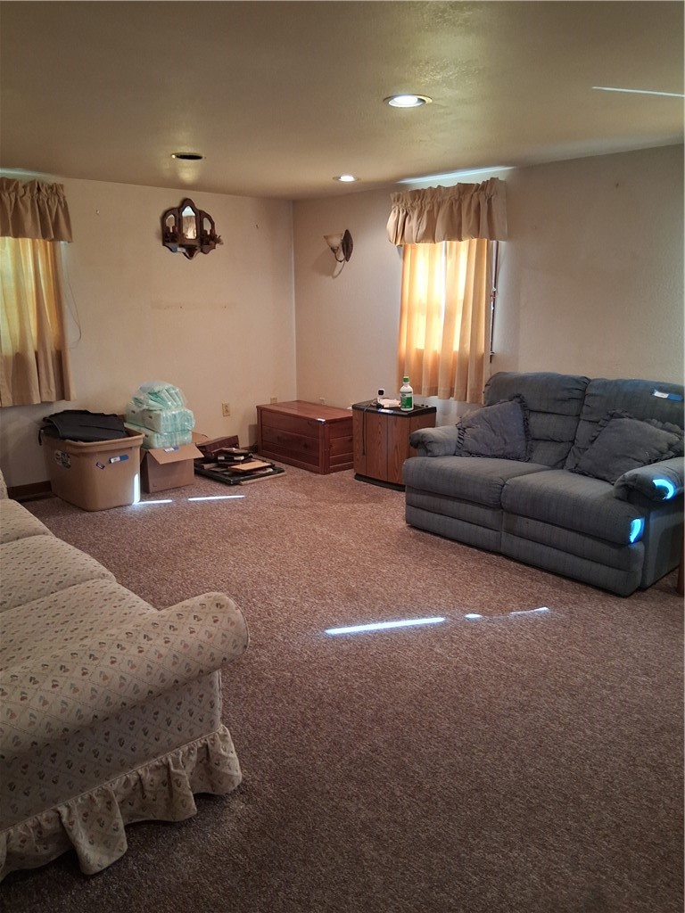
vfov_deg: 67.3
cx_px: 342
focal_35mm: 26
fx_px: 686
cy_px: 456
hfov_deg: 53.1
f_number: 1.8
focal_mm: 3.98
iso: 320
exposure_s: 1/50
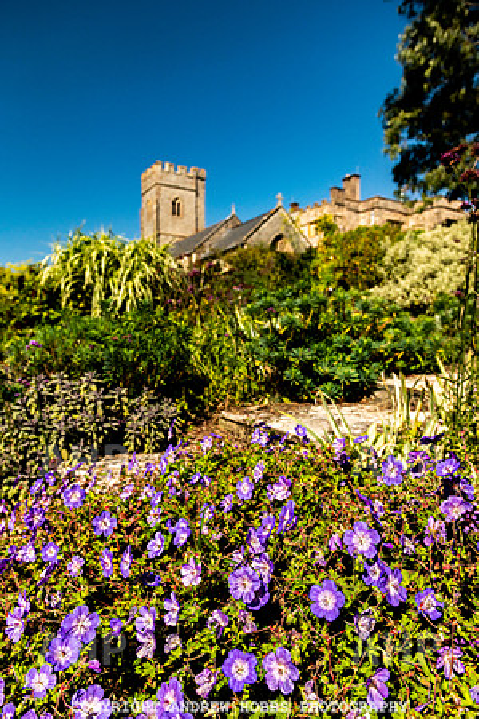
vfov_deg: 73.7
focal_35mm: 24
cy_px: 360
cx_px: 240
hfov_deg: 53.1
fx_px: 479
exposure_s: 1/4000
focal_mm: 24
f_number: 5.6
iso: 160
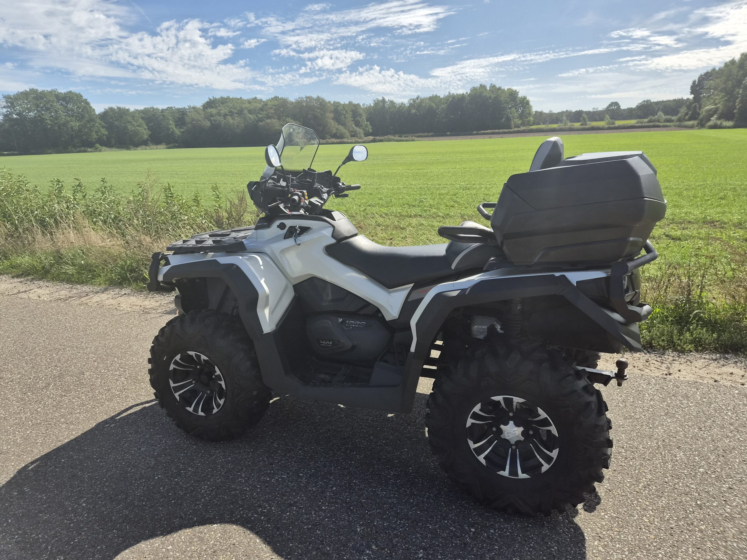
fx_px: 496
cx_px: 374
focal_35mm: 23
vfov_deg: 58.9
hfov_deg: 73.9
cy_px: 280
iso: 80
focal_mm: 5.4
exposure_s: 1/5168
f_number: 1.8
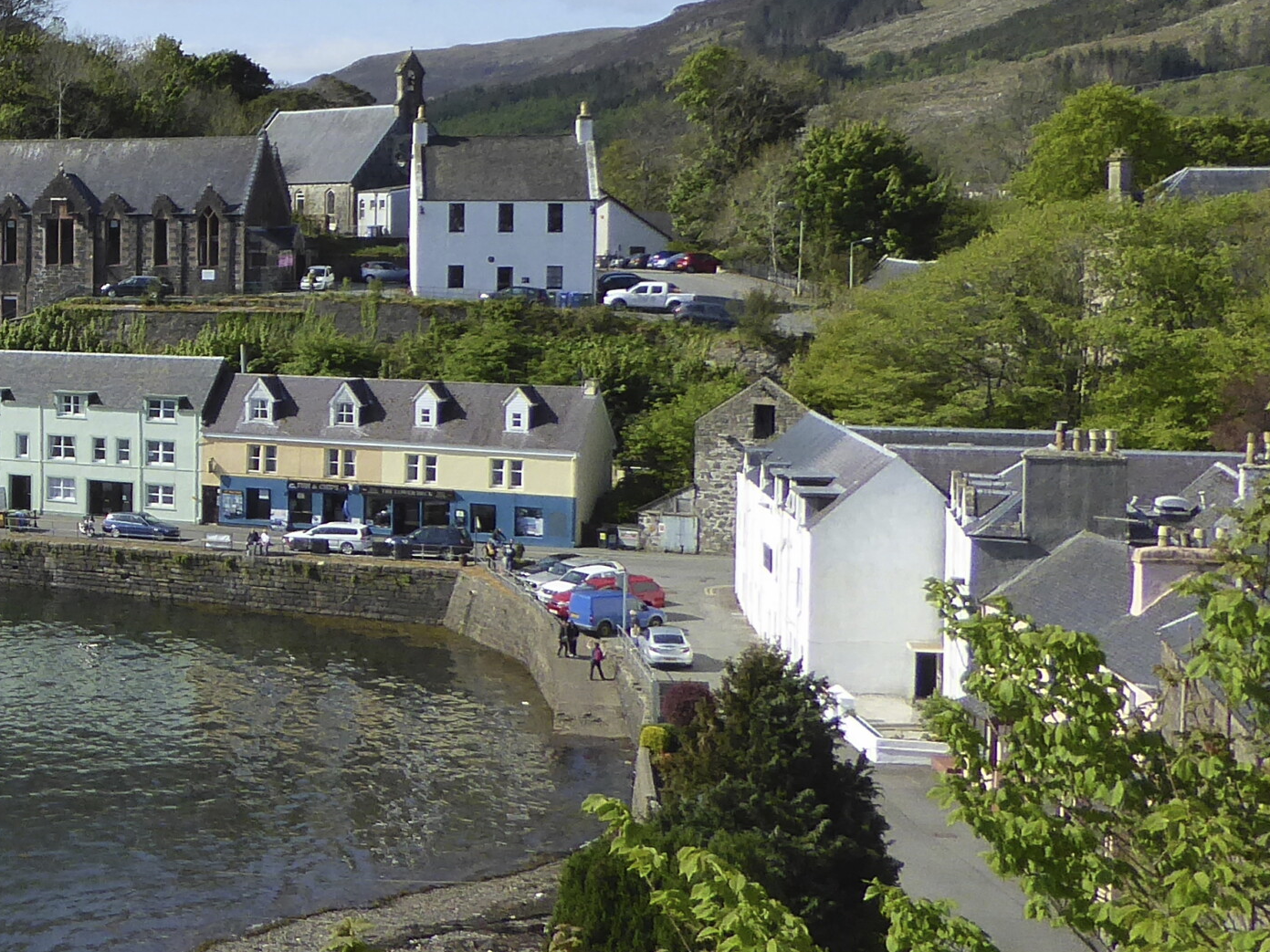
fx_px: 2531
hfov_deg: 24.0
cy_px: 323
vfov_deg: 21.2
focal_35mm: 69
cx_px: -462
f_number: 3.3
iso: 160
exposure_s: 1/1300
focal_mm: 4.3
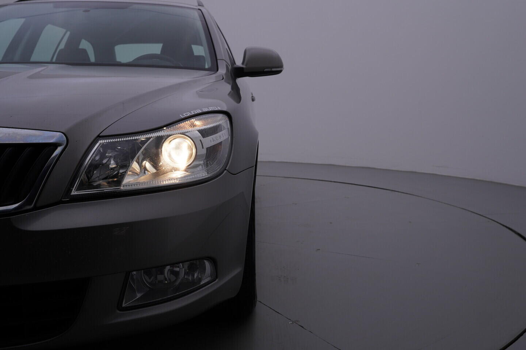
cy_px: 175
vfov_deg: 36.9
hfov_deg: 53.1
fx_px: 526
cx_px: 263
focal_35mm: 36
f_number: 5.6
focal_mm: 24
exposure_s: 1/160
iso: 125
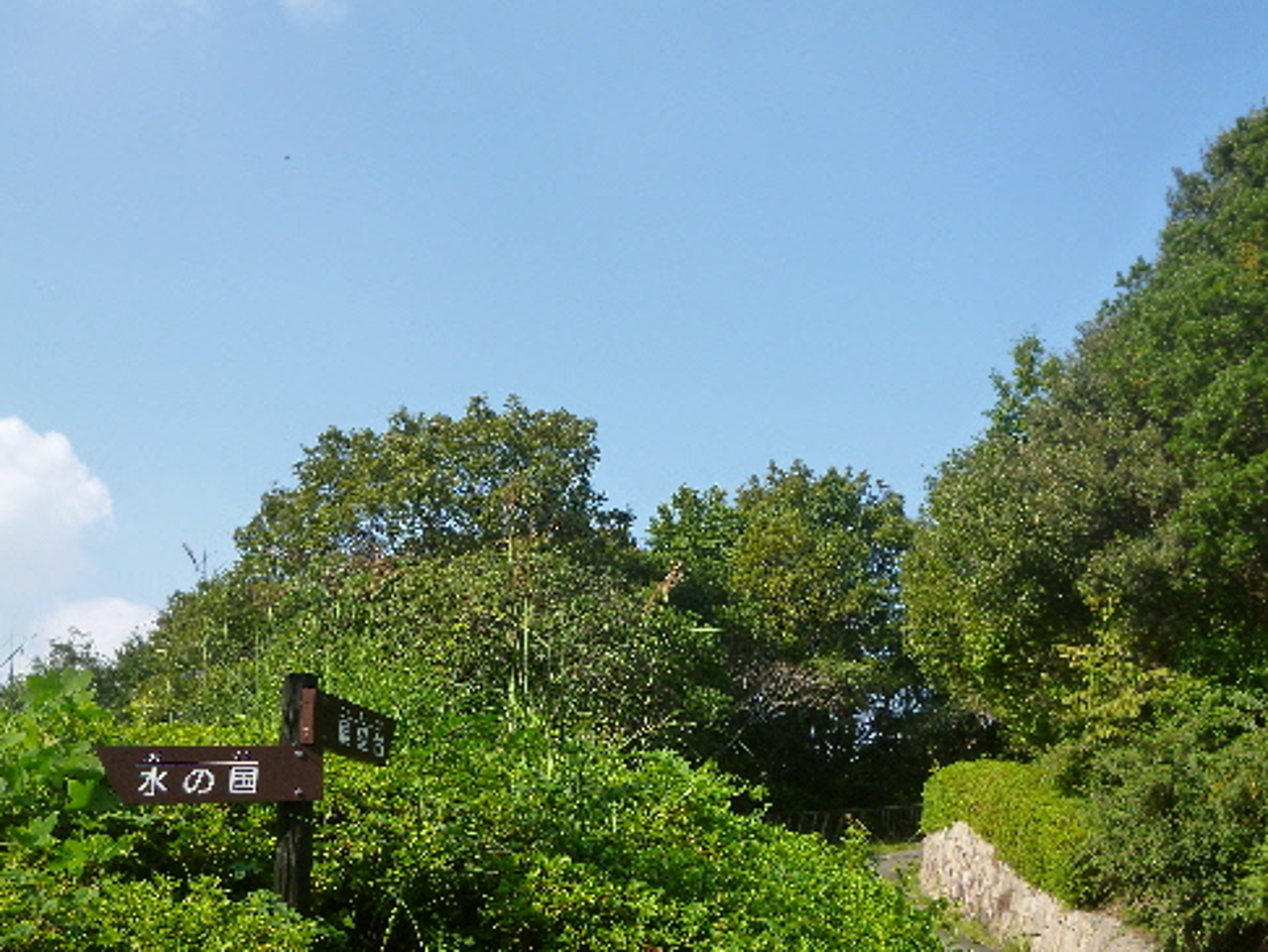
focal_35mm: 37
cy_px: 476
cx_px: 644
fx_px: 1356
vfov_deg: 38.7
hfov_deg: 50.1
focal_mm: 6.4
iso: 160
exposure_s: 1/800
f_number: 2.9
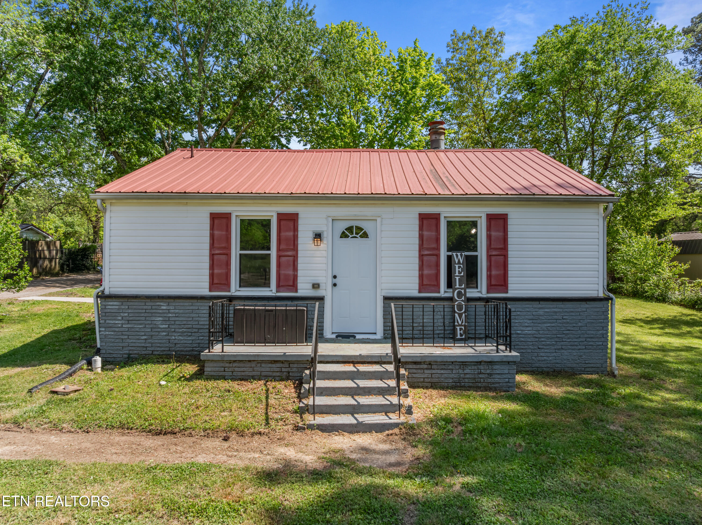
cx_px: 351
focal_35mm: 24
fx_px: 486
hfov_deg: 71.6
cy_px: 262
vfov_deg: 56.8
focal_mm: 12.29
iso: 100
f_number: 2.8
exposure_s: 1/640
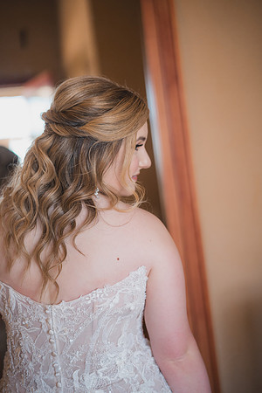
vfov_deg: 39.6
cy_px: 196
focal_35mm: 50
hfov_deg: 27.0
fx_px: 546
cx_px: 131
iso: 1250
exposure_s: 1/2000
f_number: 1.4
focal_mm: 50
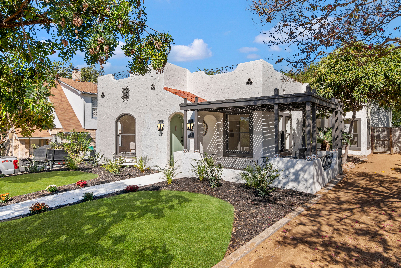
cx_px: 200
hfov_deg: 78.6
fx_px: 245
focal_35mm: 22
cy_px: 134
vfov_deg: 57.2
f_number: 10
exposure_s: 1/125
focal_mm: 15
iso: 100
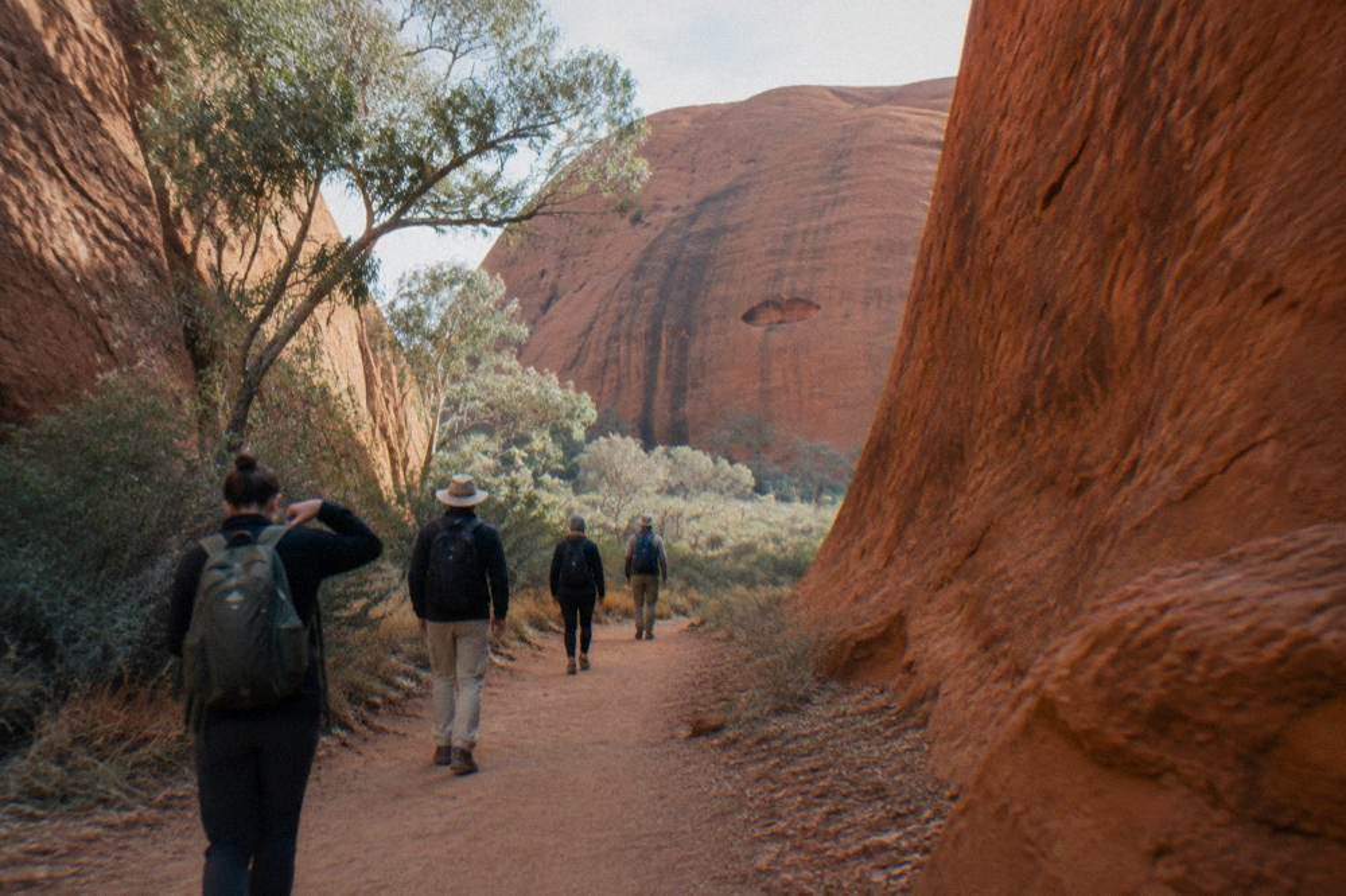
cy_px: 448
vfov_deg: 37.8
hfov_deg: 54.5
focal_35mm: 35
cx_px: 673
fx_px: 1308
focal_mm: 35
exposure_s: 1/640
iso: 500
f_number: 7.1
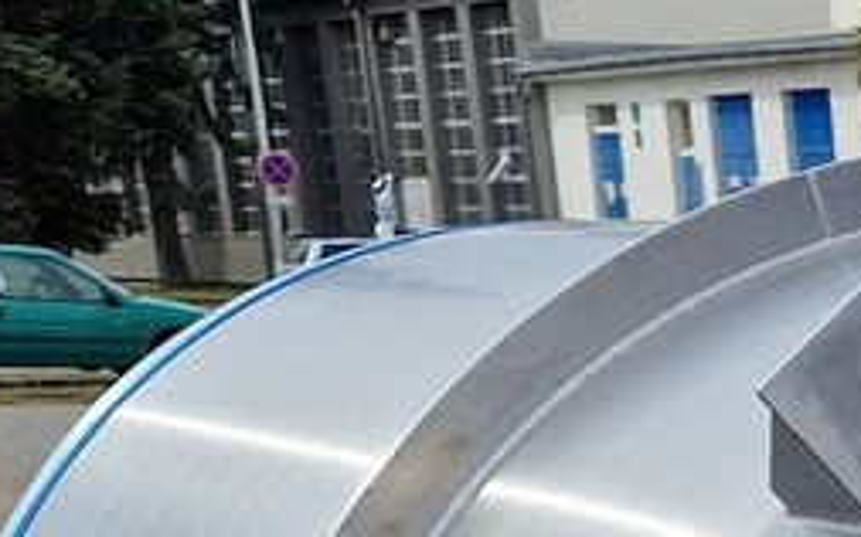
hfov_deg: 12.3
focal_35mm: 139
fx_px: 3261
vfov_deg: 8.8
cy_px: 1149
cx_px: 1974
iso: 50
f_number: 1.8
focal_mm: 5.4
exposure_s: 1/2120
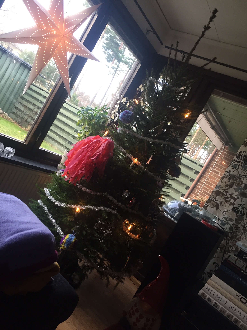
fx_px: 276
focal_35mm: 29
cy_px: 165
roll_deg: -30.0
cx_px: 124
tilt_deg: -3.4
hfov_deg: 48.2
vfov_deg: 61.7
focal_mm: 4.15
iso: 50
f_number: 2.2
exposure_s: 1/33
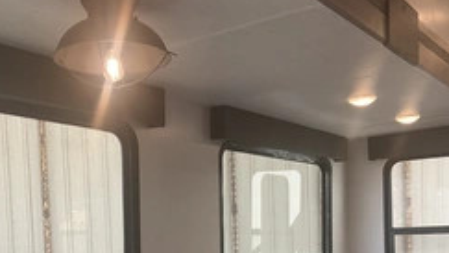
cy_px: 253
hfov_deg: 39.8
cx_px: 201
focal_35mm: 52
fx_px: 619
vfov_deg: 22.2
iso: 50
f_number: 1.8
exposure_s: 1/122
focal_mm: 3
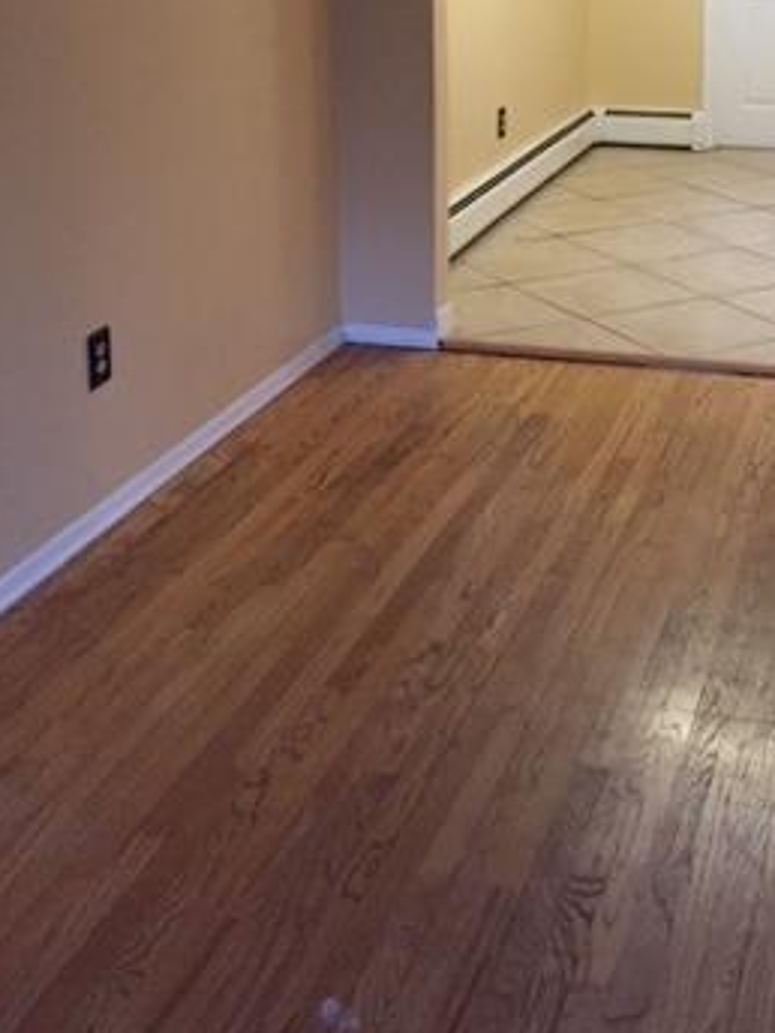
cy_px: 129
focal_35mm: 54
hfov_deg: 26.1
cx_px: 712
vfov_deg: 33.9
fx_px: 1612
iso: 200
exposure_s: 1/30
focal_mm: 4.15
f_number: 2.2
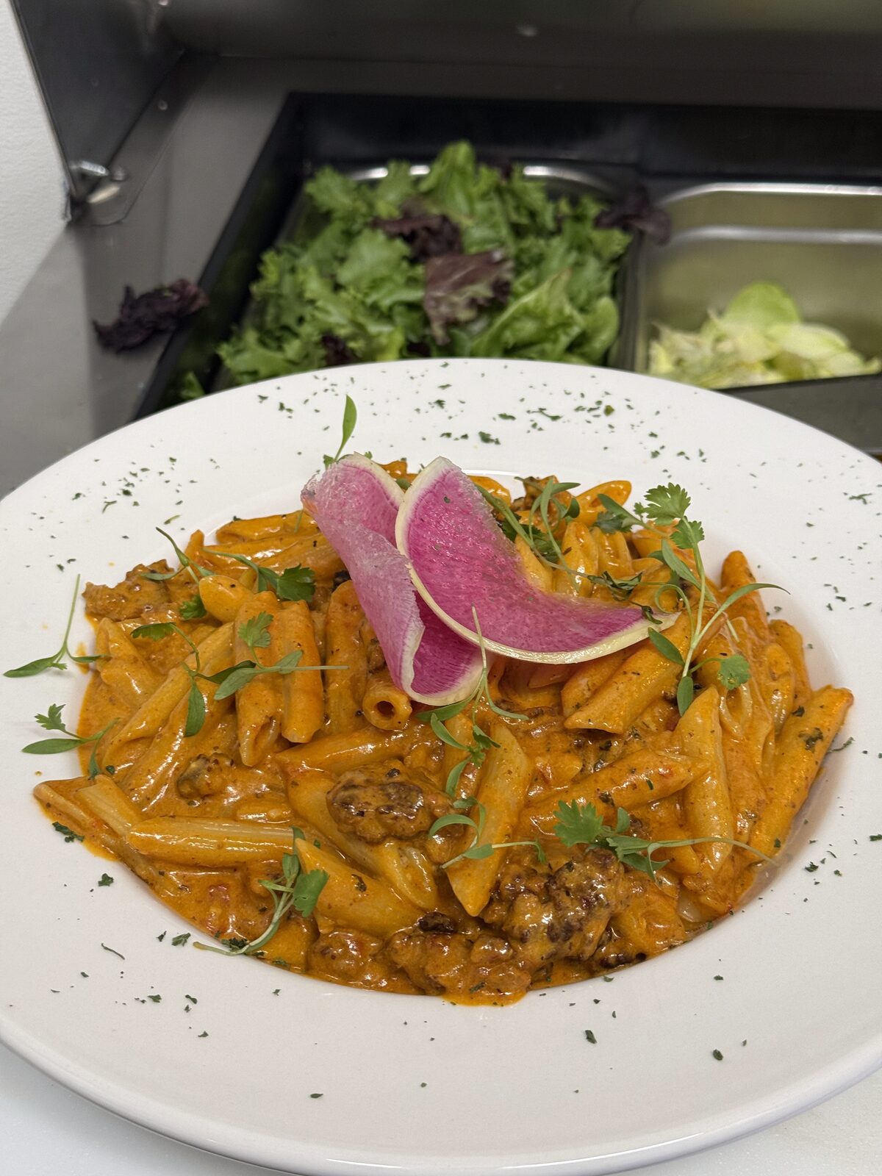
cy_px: 588
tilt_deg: -38.7
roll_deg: -1.4
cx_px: 441
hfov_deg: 30.3
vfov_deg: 39.7
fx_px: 1631
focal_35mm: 48
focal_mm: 6.76
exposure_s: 1/60
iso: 80
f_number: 1.78
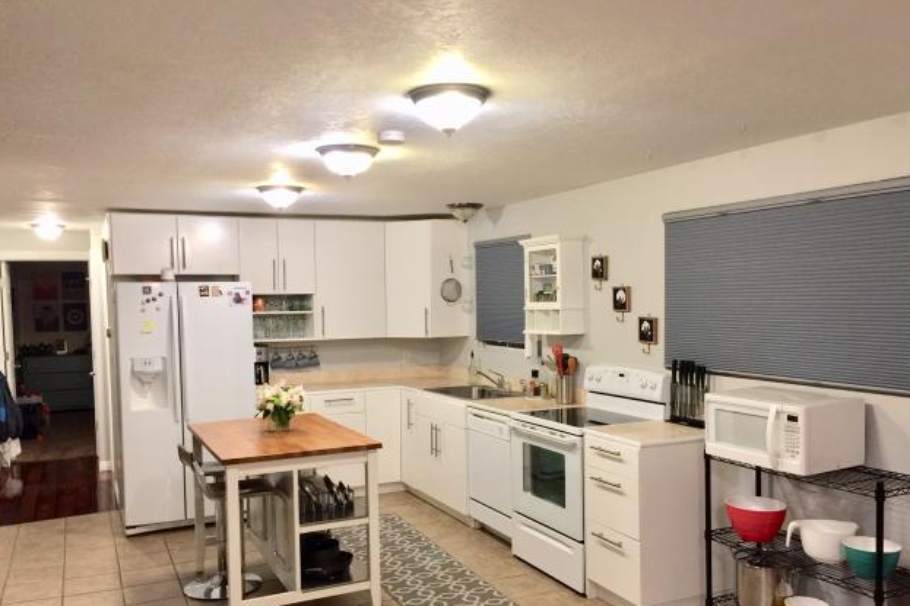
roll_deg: +0.1
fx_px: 783
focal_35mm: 31
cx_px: 451
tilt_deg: -2.8
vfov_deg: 42.2
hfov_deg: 60.3
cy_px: 342
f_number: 2.2
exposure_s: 1/15
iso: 64
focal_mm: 4.15
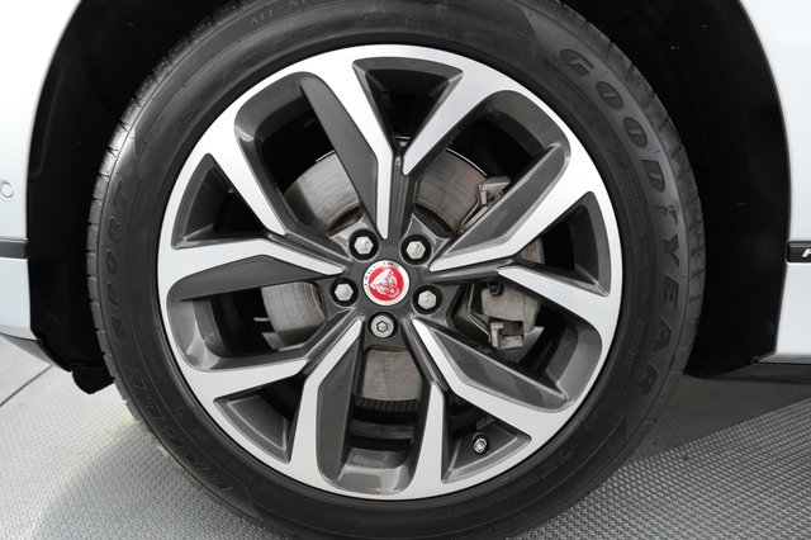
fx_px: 540
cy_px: 270
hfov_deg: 73.8
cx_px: 406
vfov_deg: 53.1
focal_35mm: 24
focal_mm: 24
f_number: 2.8
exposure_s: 1/100
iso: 3200
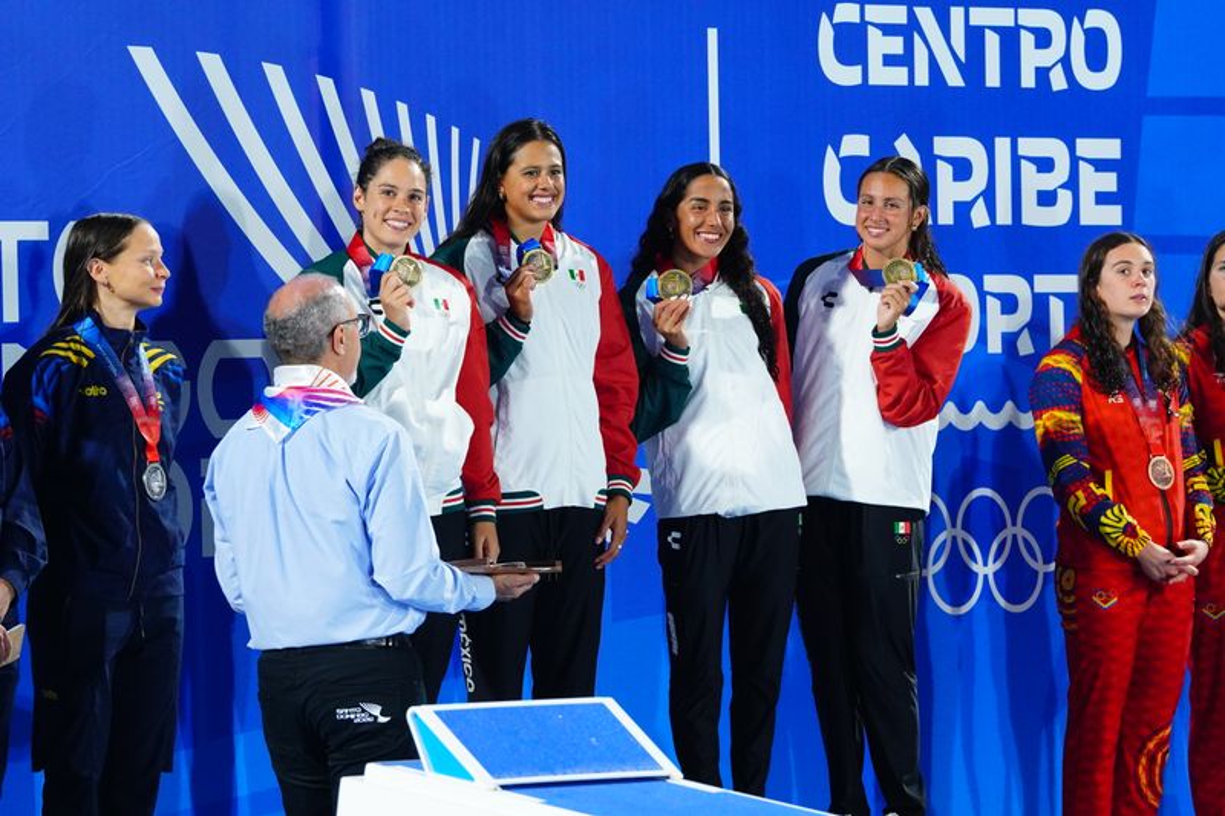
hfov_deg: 7.5
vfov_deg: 5.0
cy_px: 408
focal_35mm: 273
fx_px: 9287
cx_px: 612
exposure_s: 1/200
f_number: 6.3
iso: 2000
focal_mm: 182
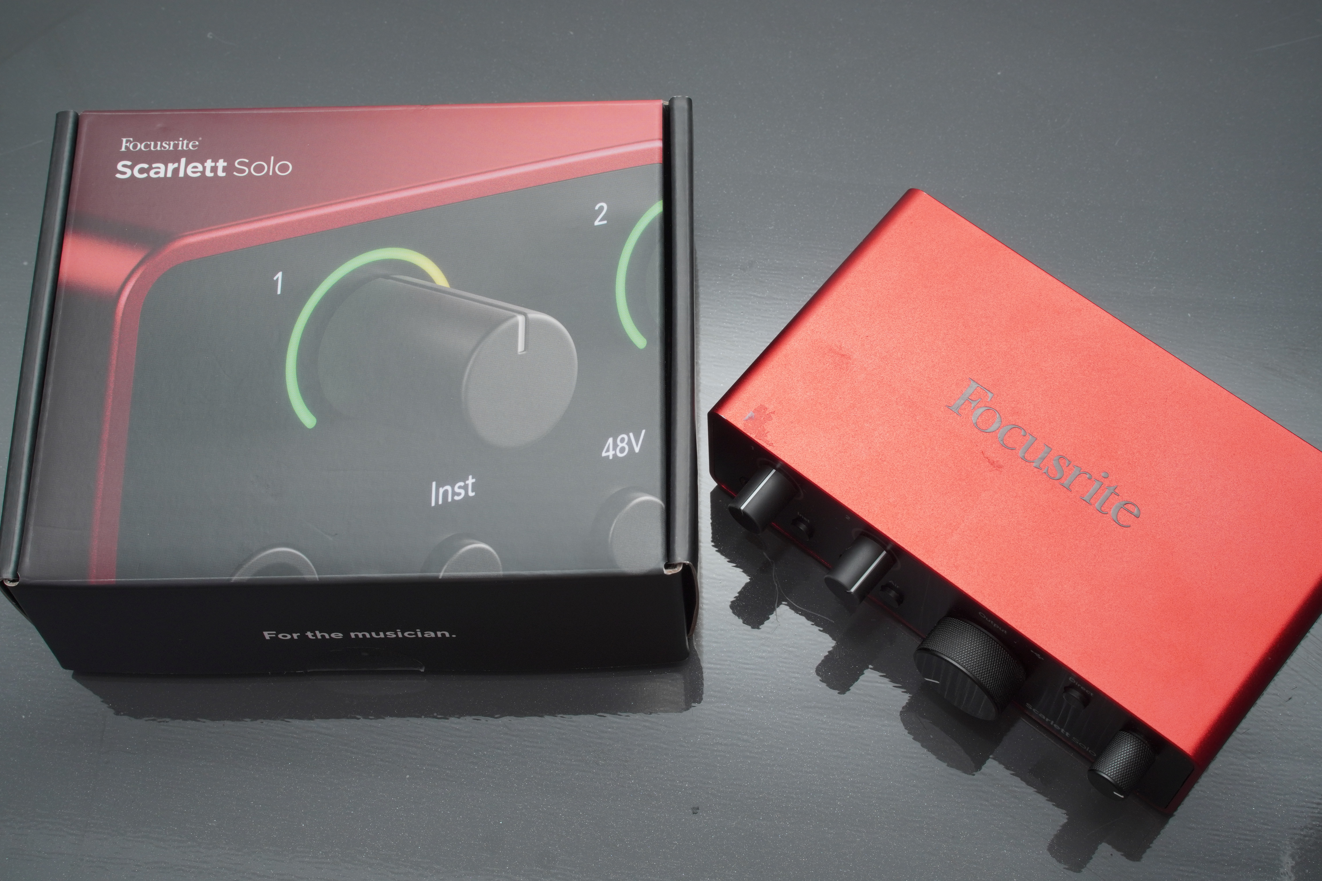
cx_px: 661
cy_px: 440
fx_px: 1928
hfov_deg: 37.9
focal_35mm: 52
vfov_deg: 25.8
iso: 250
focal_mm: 35
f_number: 11
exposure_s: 1/160
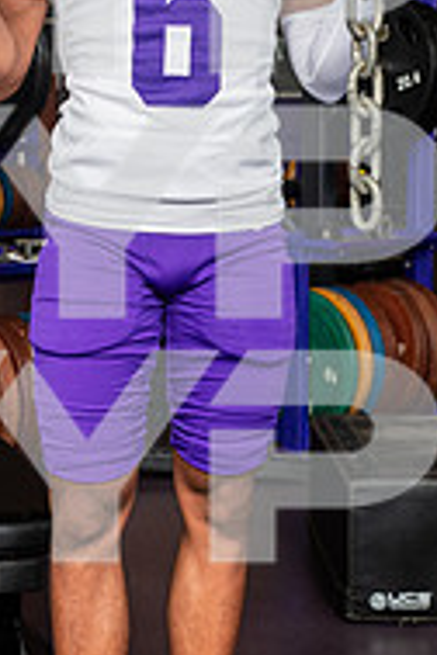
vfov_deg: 19.4
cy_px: 215
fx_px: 1912
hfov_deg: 13.0
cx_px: 177
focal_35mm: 105
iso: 800
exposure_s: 1/250
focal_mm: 44
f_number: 7.1
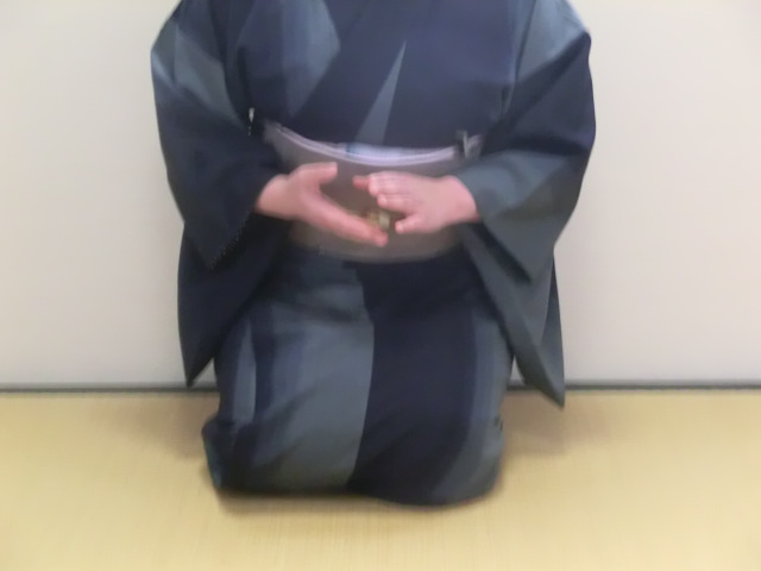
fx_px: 2440
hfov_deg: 17.7
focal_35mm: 111
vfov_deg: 13.3
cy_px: 286
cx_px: 380
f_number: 5.5
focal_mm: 19.64
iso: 800
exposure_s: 1/25
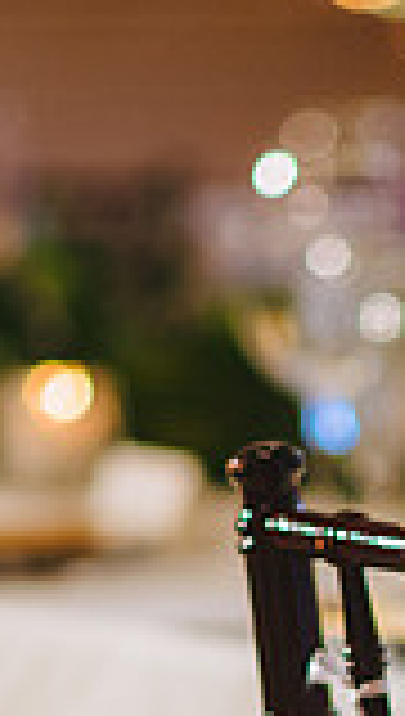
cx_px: 472
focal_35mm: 324
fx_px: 6156
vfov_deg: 6.6
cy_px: 849
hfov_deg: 3.8
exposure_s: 1/125
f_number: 2
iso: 1600
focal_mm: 85
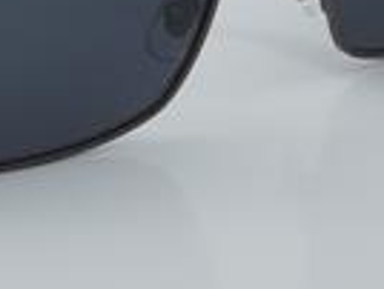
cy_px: -72
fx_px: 2389
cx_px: 0
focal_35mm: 215
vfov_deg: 6.9
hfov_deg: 9.1
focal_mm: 50
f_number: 32
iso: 100
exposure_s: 1/4
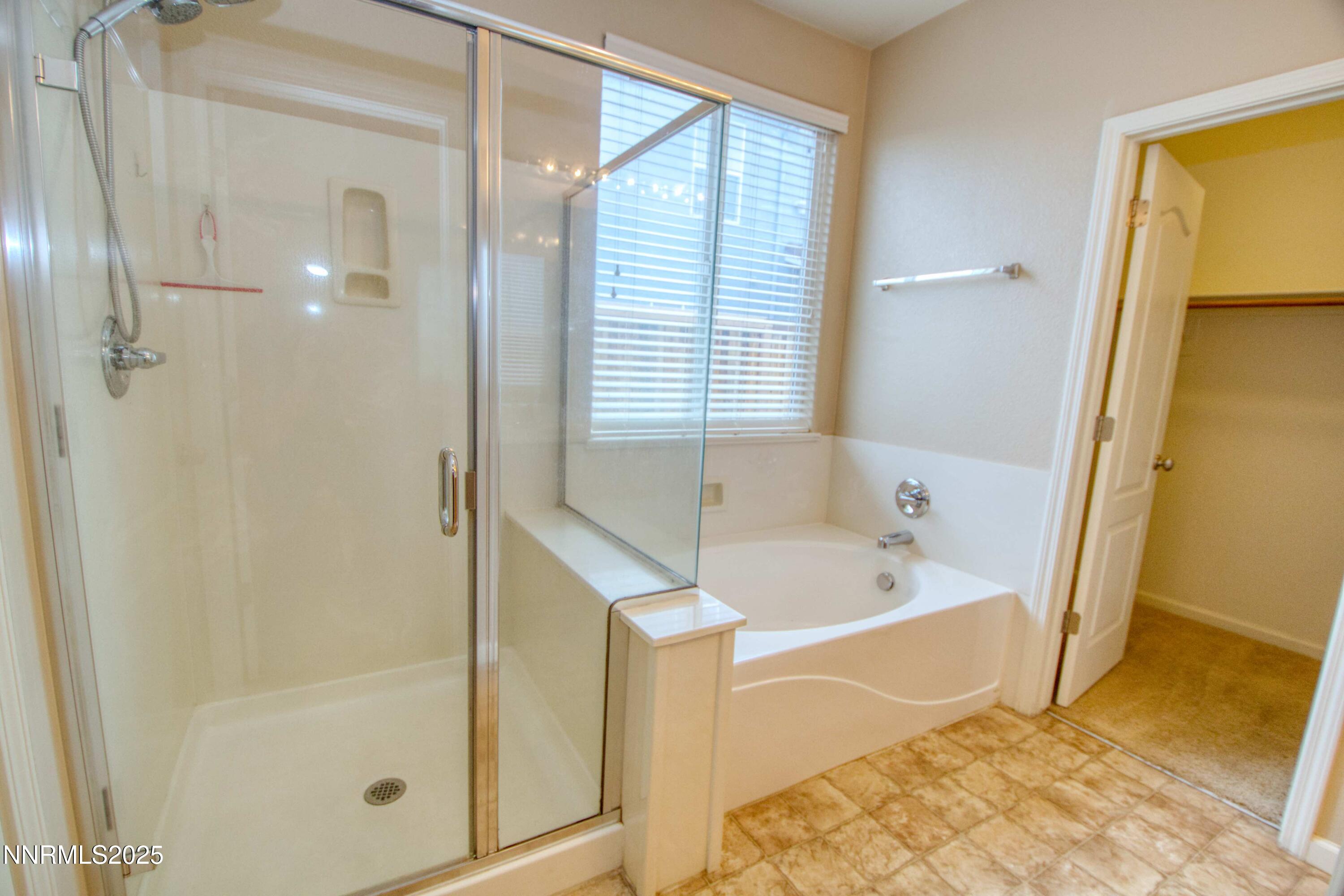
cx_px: 672
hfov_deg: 100.4
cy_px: 448
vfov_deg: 77.3
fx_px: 560
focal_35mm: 15
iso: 400
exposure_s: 1/60
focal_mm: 10
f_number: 4
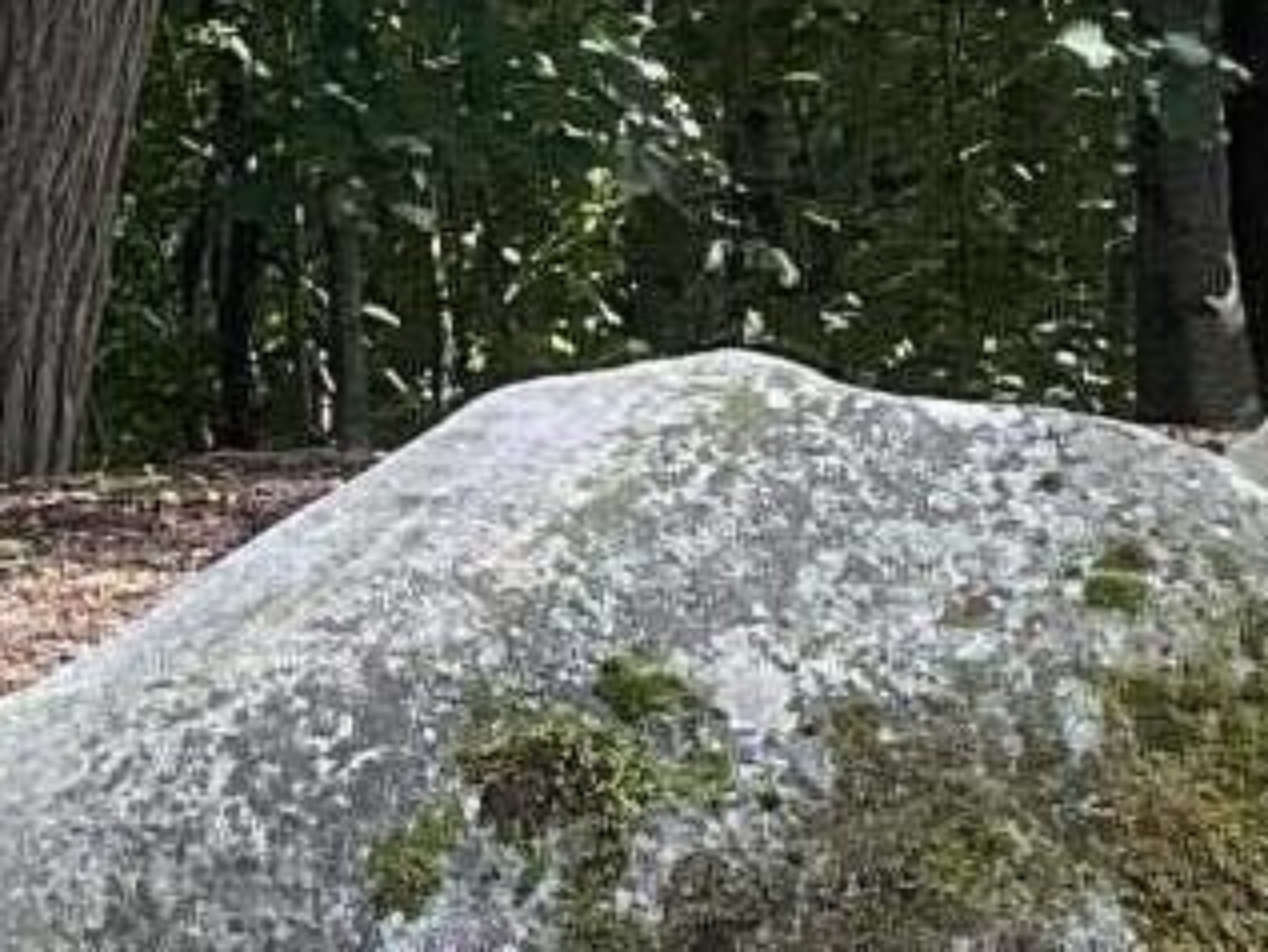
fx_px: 6706
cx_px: -592
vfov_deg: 8.1
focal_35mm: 183
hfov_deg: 10.5
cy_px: -16
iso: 25
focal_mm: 3
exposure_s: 1/120
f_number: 1.8
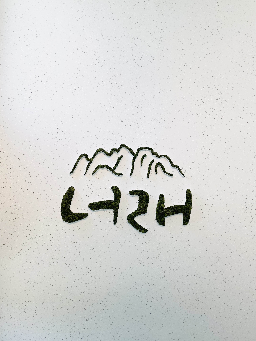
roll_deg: -0.5
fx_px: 256
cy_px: 170
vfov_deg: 67.3
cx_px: 128
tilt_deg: +3.5
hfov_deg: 53.1
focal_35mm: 26
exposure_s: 1/198
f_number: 1.6
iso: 32
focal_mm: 4.2
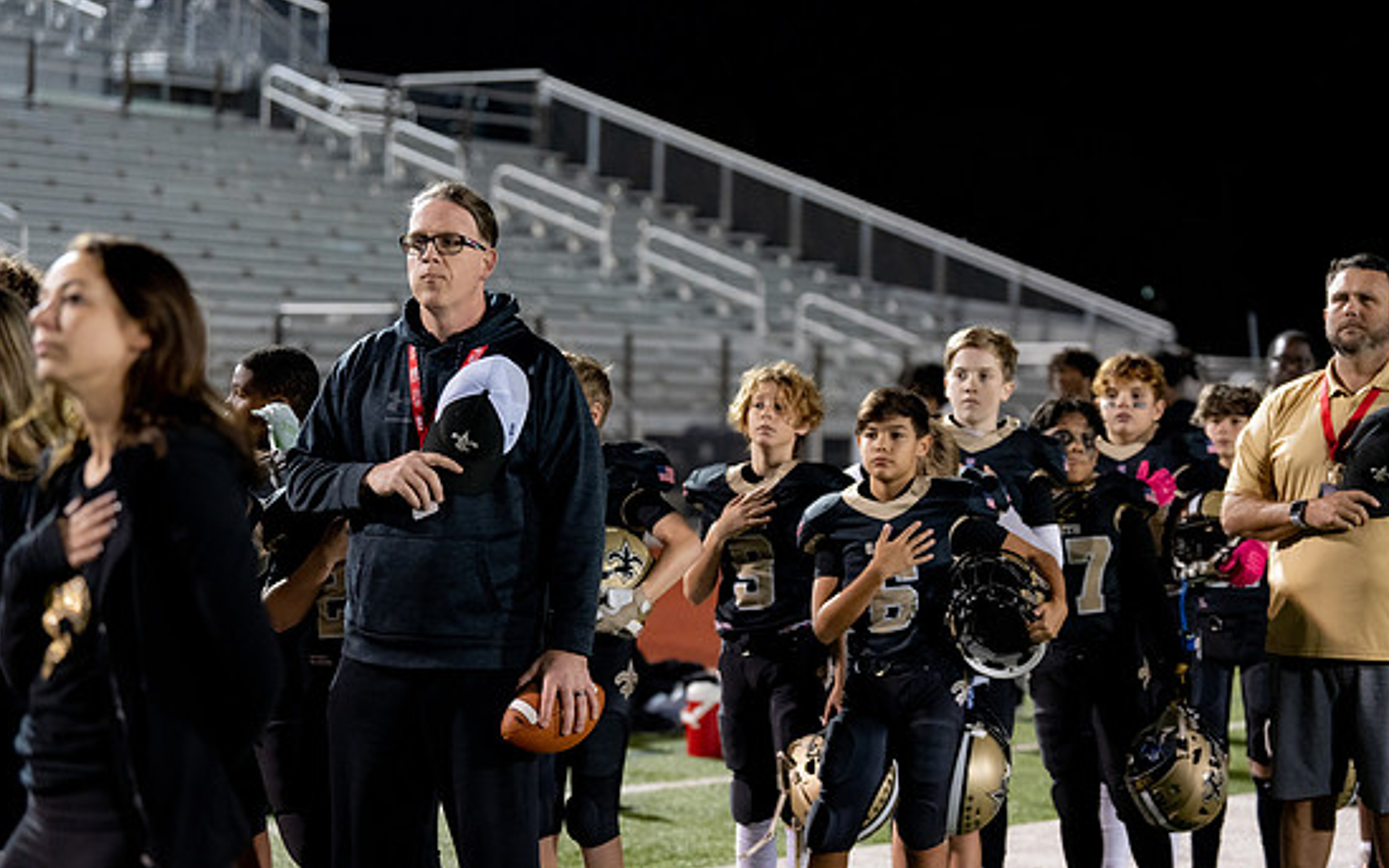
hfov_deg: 21.0
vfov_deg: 13.2
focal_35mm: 99
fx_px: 3747
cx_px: 681
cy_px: 485
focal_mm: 92
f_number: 2.8
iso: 3200
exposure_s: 1/320
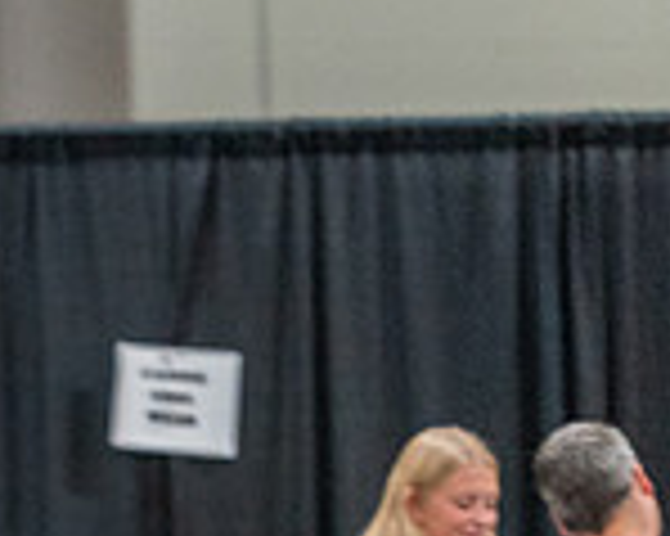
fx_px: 14466
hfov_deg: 2.6
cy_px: 759
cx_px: -360
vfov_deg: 2.1
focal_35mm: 730
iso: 6400
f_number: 2.8
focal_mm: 200
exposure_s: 1/250
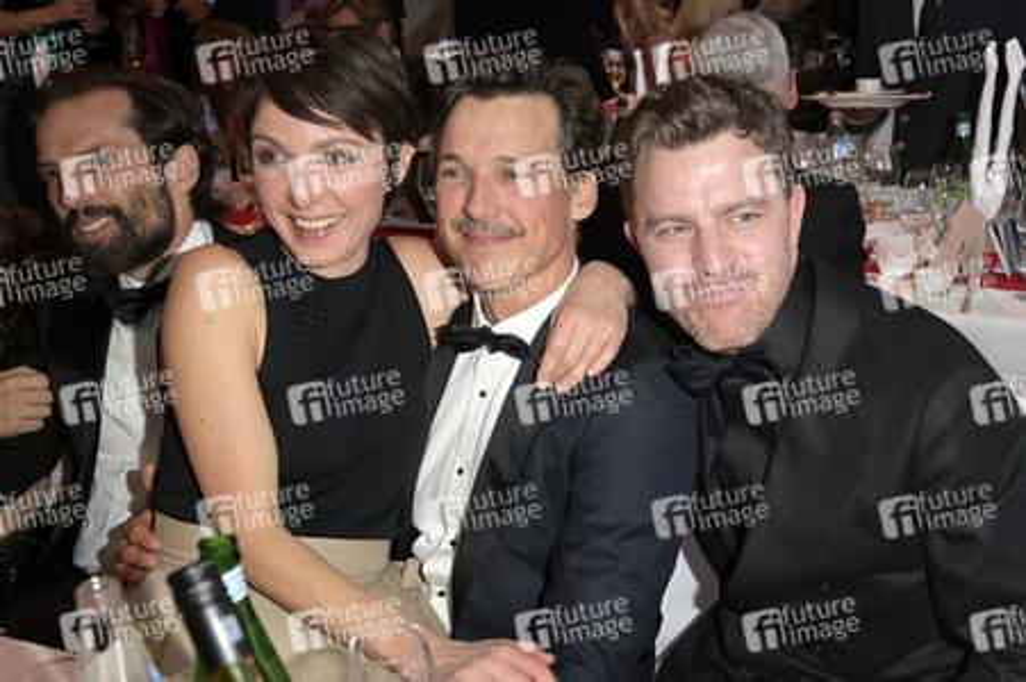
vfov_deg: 35.0
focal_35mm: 38
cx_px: 513
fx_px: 1082
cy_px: 341
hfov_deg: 50.7
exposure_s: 1/100
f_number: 5
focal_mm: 38
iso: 2500
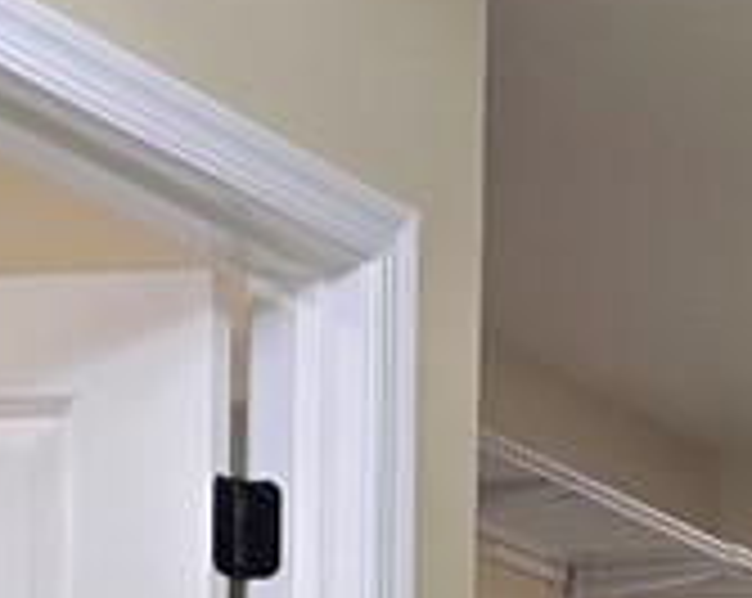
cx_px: 1009
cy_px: 1156
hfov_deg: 13.4
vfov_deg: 10.4
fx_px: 3066
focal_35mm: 138
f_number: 1.7
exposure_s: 1/120
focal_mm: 6.3
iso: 160
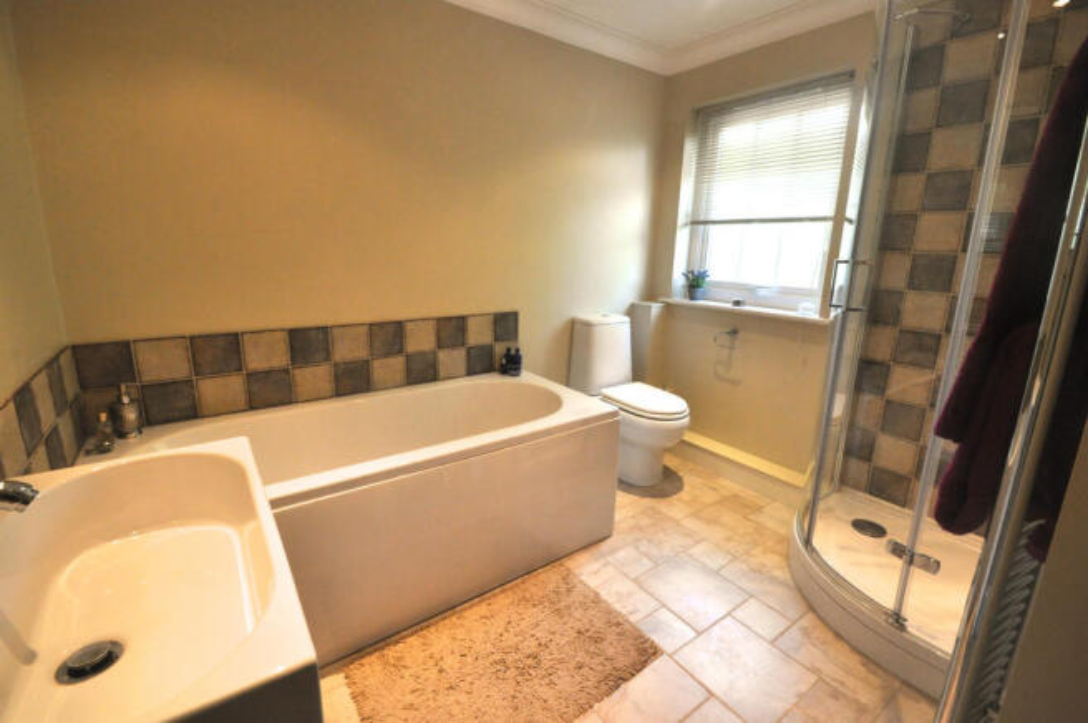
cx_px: 544
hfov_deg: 100.4
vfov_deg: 77.2
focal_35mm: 15
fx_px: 453
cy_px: 362
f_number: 8
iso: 1000
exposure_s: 1/30
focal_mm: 10
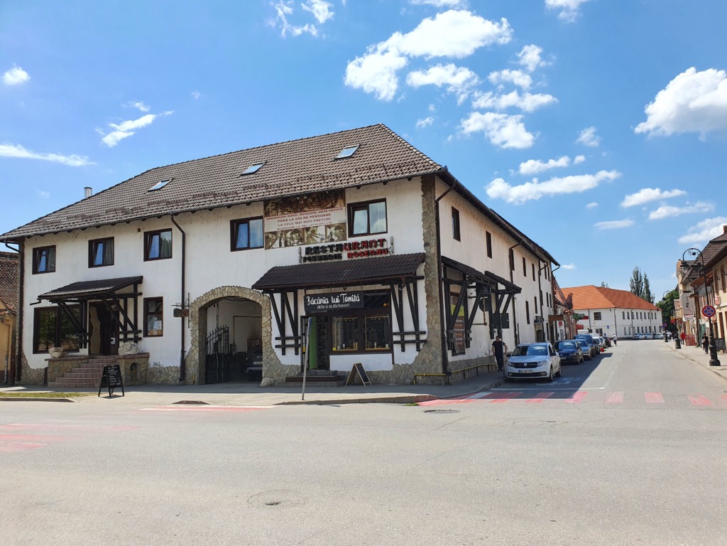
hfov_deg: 67.3
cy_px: 273
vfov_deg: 53.1
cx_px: 364
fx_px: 546
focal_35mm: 26
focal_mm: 4.32
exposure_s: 1/1852
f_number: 2.4
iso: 50
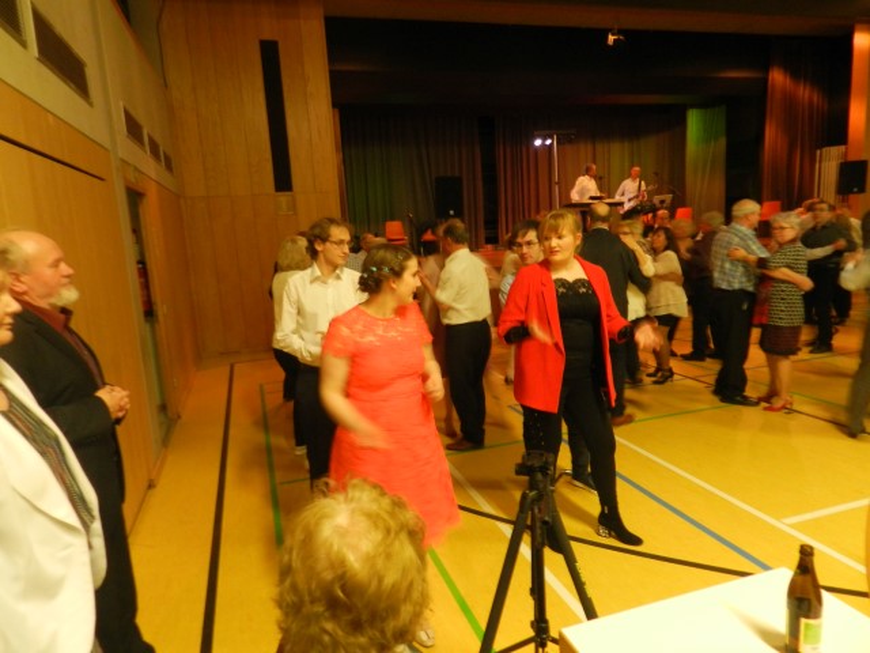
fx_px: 578
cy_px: 326
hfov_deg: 73.9
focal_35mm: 23
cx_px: 435
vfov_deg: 58.9
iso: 400
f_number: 3.4
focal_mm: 4
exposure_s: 1/8
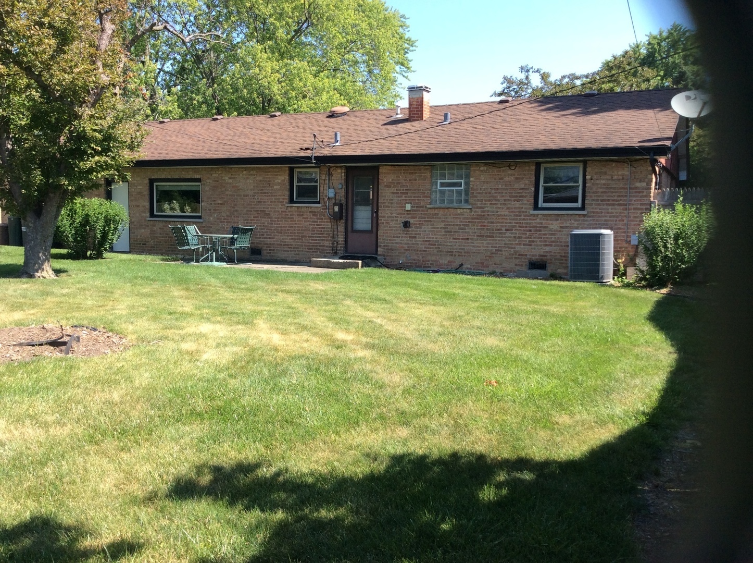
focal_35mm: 32
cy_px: 282
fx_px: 695
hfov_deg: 56.9
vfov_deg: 44.1
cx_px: 376
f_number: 2.4
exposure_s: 1/506
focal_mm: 3.3
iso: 32
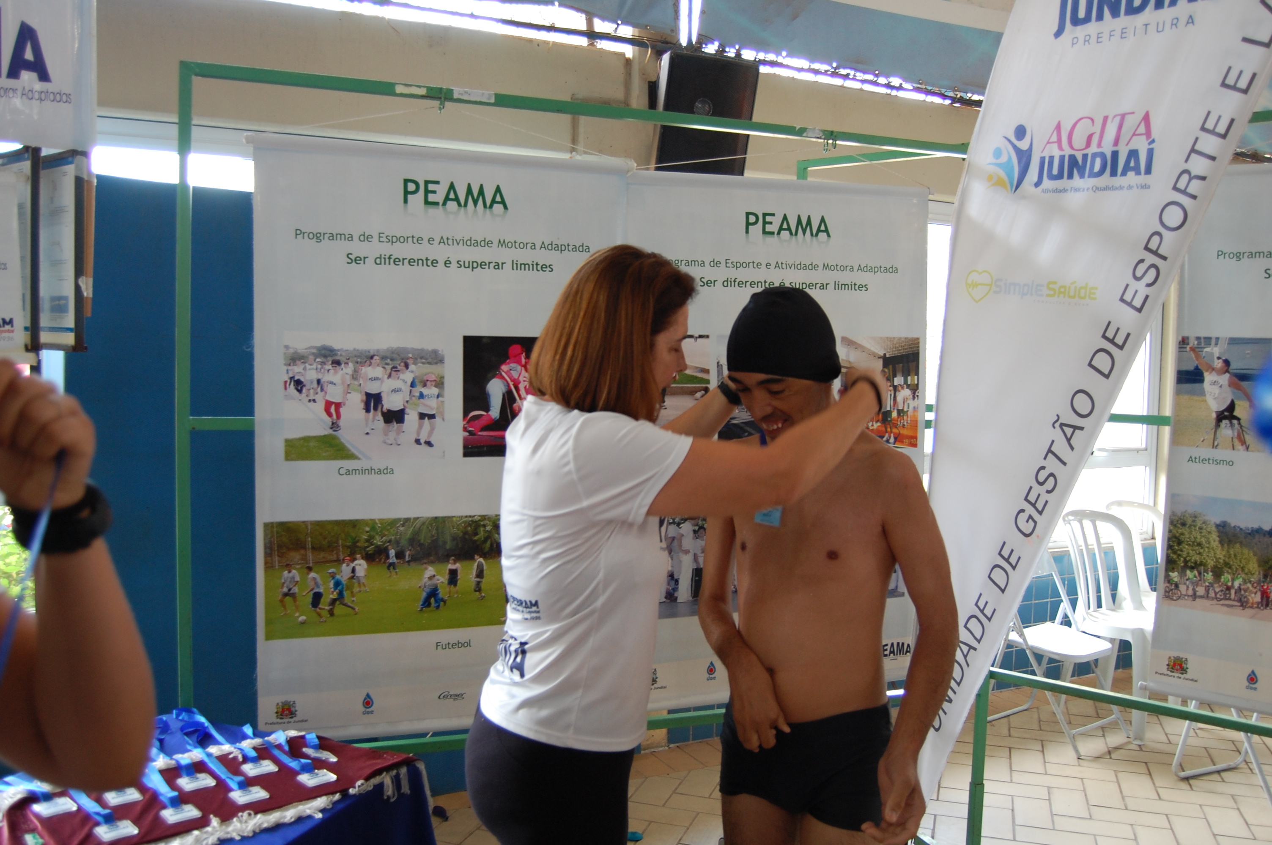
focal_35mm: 28
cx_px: 636
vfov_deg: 45.6
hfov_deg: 64.6
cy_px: 422
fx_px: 1006
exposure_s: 1/40
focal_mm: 19
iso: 400
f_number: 3.5
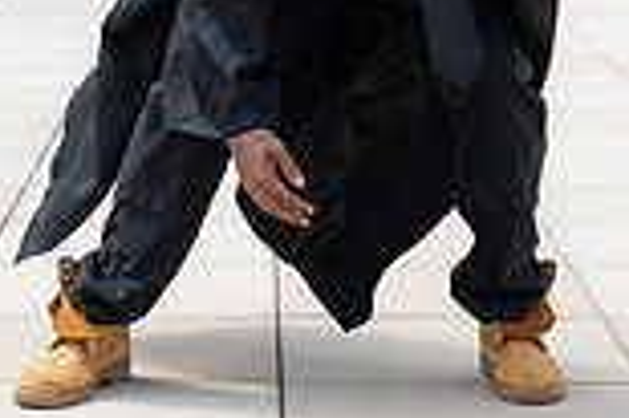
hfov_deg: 12.2
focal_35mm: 169
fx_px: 2950
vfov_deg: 8.0
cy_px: -110
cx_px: 223
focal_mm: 43
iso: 80
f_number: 5
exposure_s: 1/200
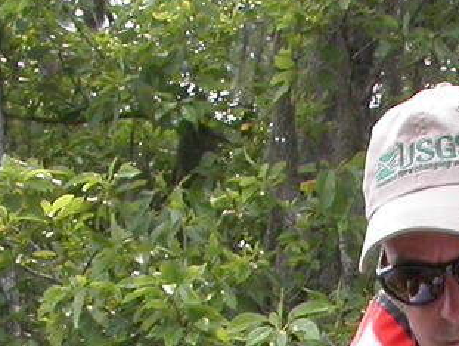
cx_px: 676
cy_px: 685
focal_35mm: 163
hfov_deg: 11.6
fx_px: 2164
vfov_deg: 8.6
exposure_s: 1/140
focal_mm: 7.85
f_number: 6.7
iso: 100
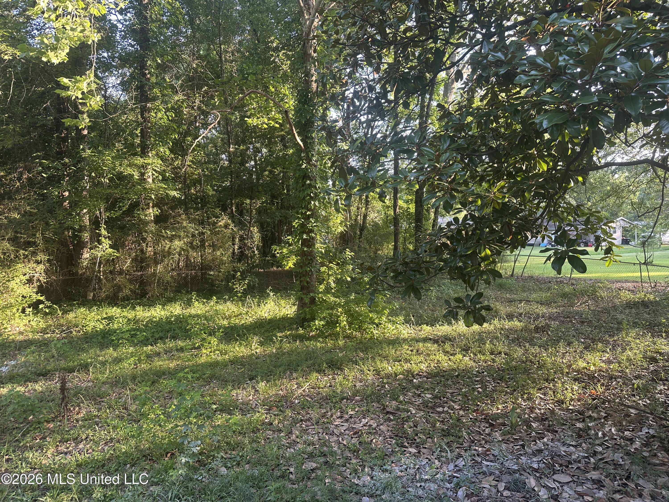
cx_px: 334
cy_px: 251
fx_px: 464
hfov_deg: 71.6
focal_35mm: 24
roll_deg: +0.2
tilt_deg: -1.0
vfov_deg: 56.8
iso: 100
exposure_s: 1/121
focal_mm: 6.86
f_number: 1.78
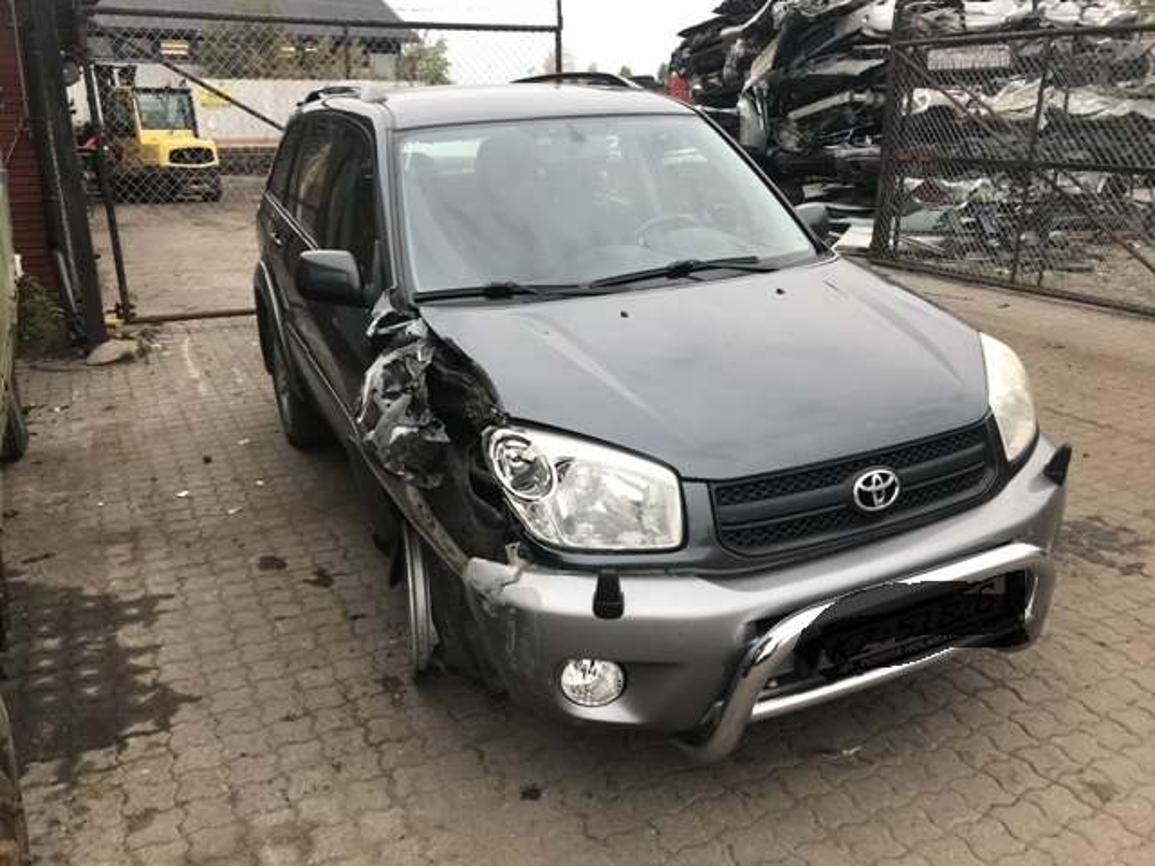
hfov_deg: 63.4
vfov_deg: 49.7
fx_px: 934
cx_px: 578
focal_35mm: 28
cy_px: 433
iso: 20
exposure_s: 1/107
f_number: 1.8
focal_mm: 3.99
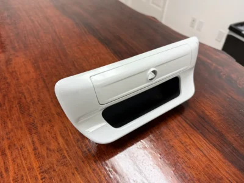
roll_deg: -6.2
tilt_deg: -42.6
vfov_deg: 56.8
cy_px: 92
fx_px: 169
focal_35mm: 24
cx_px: 122
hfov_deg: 71.6
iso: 160
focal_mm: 6.76
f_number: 1.78
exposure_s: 1/120
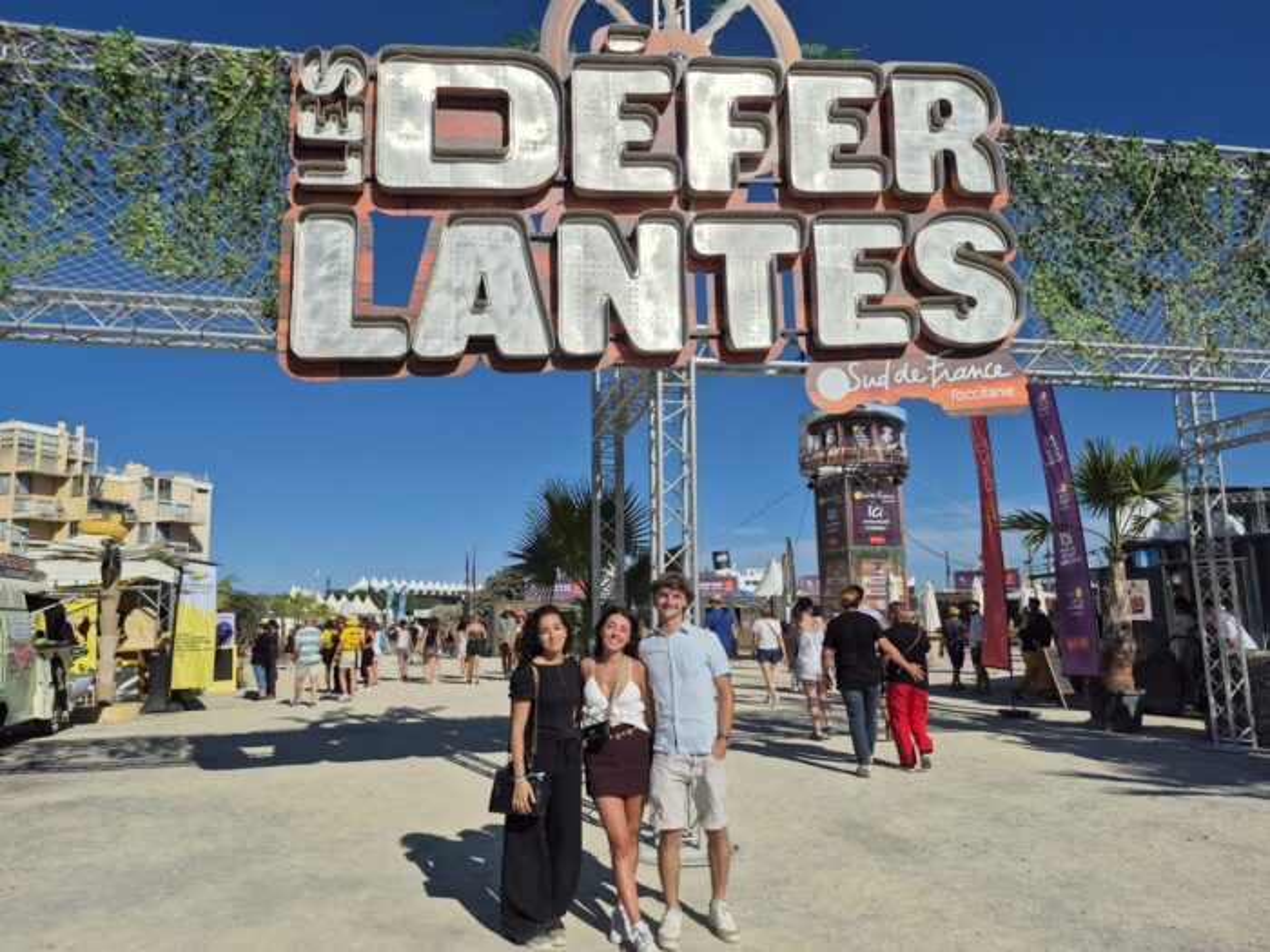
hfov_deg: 73.9
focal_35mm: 23
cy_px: 476
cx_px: 635
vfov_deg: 58.9
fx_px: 844
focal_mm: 5.4
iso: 25
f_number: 1.8
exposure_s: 1/6624
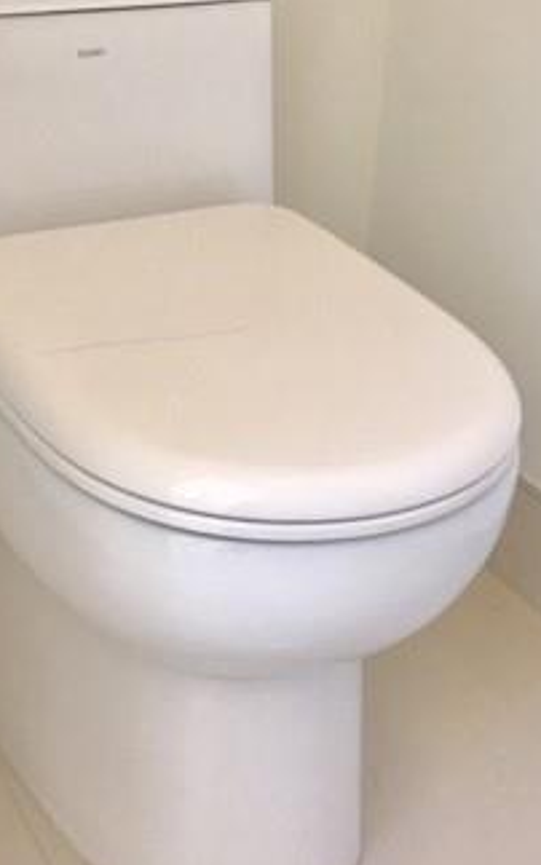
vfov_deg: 32.8
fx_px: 1438
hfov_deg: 21.3
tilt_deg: -18.7
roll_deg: -3.1
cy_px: 209
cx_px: 228
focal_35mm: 61
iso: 25
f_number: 2.2
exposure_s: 1/15
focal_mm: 4.15
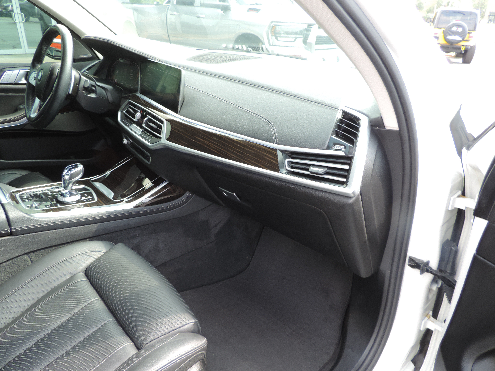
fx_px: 343
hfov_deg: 71.6
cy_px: 186
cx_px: 248
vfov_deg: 56.8
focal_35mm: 24
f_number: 3
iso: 80
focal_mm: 4.3
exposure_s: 1/50
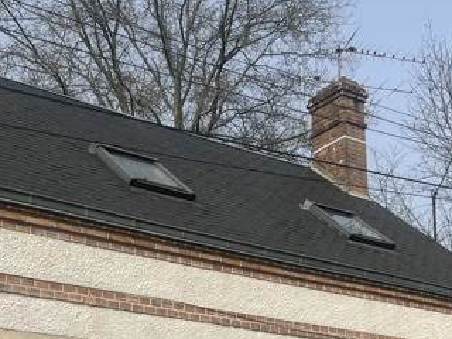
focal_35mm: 65
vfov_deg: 21.2
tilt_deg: +7.9
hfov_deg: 29.8
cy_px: 396
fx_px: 849
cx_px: 195
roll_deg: +0.6
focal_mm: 5.7
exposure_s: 1/5587
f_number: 1.5
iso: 50
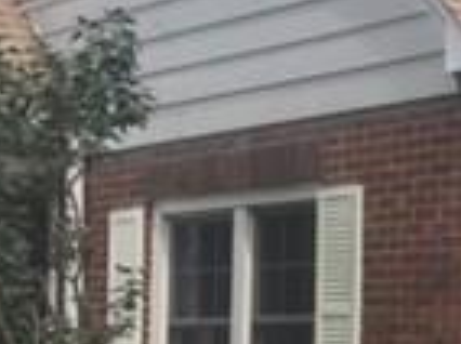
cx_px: 883
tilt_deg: +0.0
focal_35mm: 131
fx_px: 1742
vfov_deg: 11.1
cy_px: 383
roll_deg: -2.5
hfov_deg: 13.3
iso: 32
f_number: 2.2
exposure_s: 1/989
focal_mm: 4.15
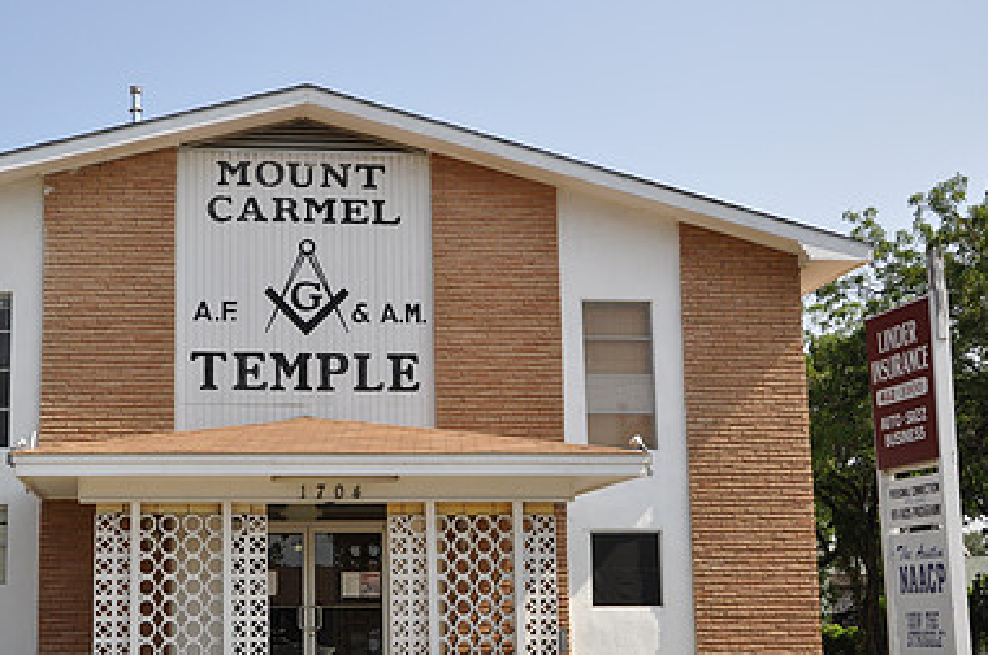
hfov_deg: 35.9
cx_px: 330
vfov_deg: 24.4
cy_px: 422
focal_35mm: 55
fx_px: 1507
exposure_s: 1/200
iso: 200
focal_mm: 24
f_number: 7.1
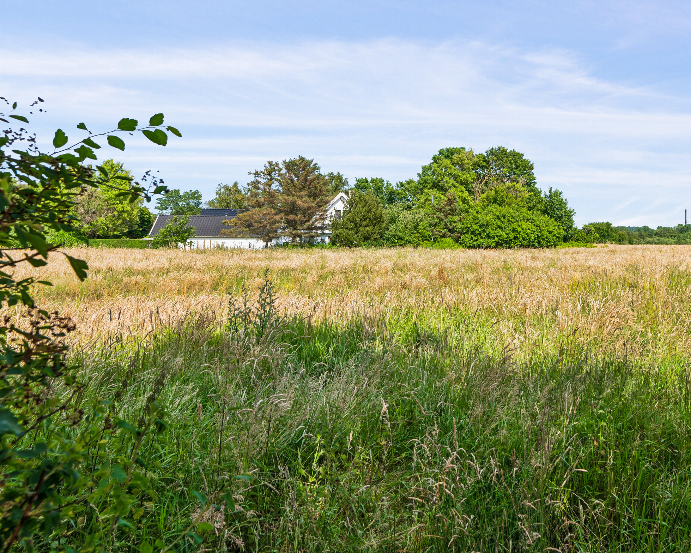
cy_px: 249
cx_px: 487
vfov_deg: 60.7
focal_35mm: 23
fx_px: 470
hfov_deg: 69.4
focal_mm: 16
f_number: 13
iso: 140
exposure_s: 1/125
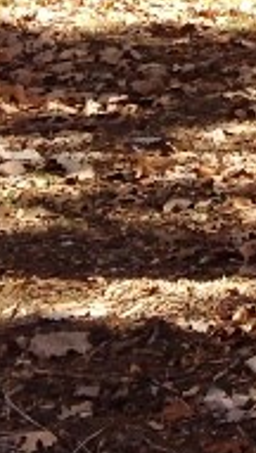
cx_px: 583
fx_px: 2452
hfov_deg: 5.8
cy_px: -324
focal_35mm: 204
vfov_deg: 10.1
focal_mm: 4.28
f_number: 2.4
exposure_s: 1/260
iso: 50
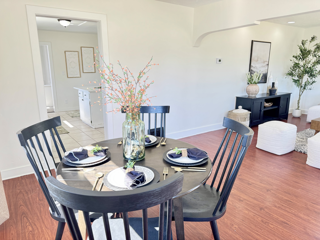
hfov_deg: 71.6
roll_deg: -0.9
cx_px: 160
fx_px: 222
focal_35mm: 24
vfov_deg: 56.8
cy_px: 120
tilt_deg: -14.4
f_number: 1.78
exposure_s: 1/120
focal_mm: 6.76
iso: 200
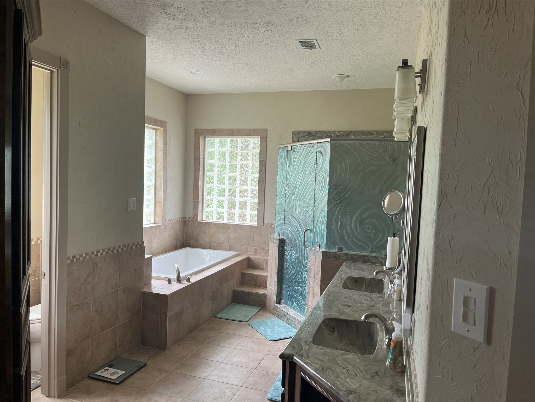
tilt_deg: -2.2
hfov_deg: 67.3
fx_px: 402
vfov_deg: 53.1
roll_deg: -1.6
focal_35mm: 26
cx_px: 268
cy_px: 201
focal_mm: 5.1
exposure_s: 1/60
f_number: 1.6
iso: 64
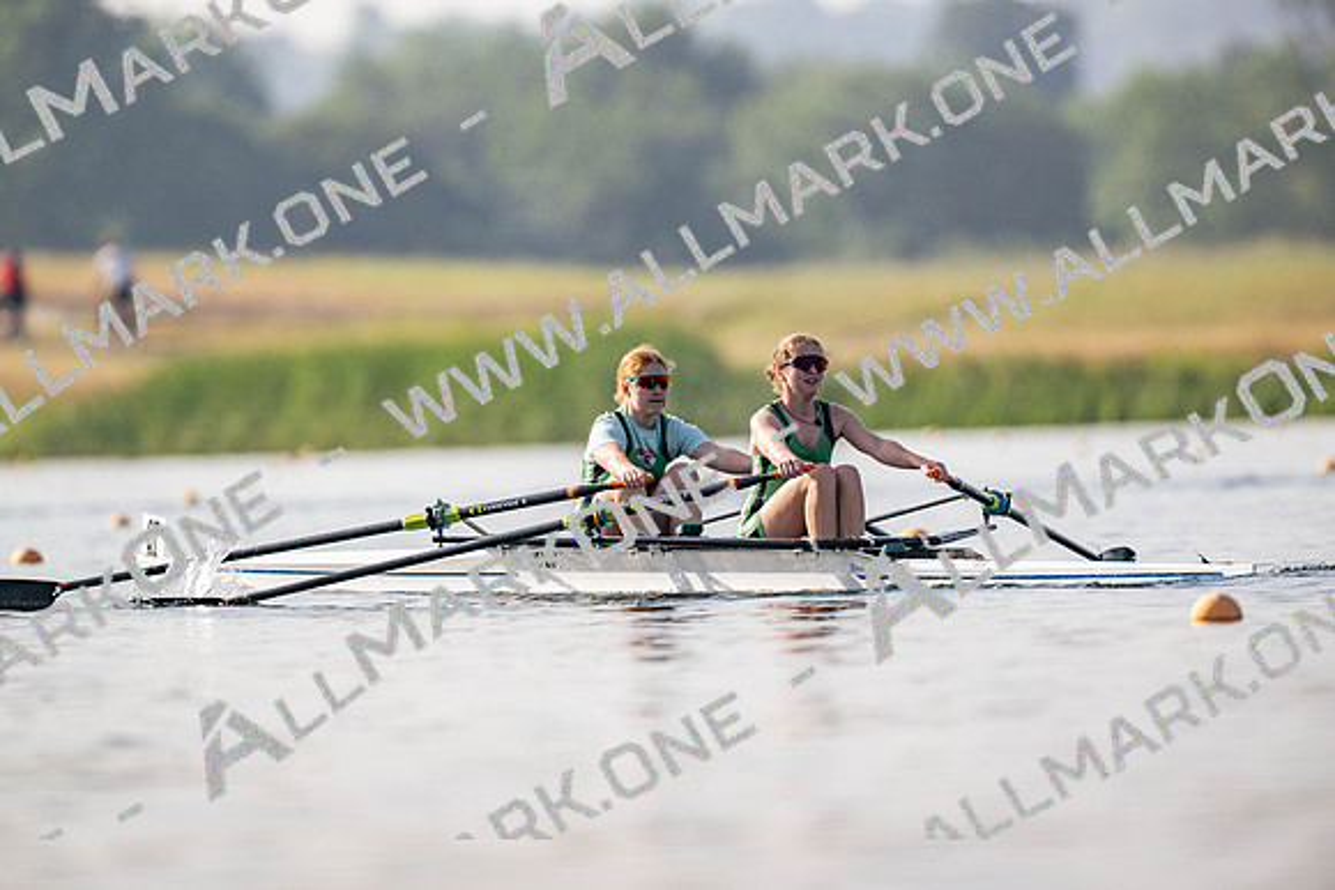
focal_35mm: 600
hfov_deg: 3.4
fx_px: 22254
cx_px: 668
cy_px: 445
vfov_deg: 2.3
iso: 180
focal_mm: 600
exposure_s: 1/2500
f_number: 5
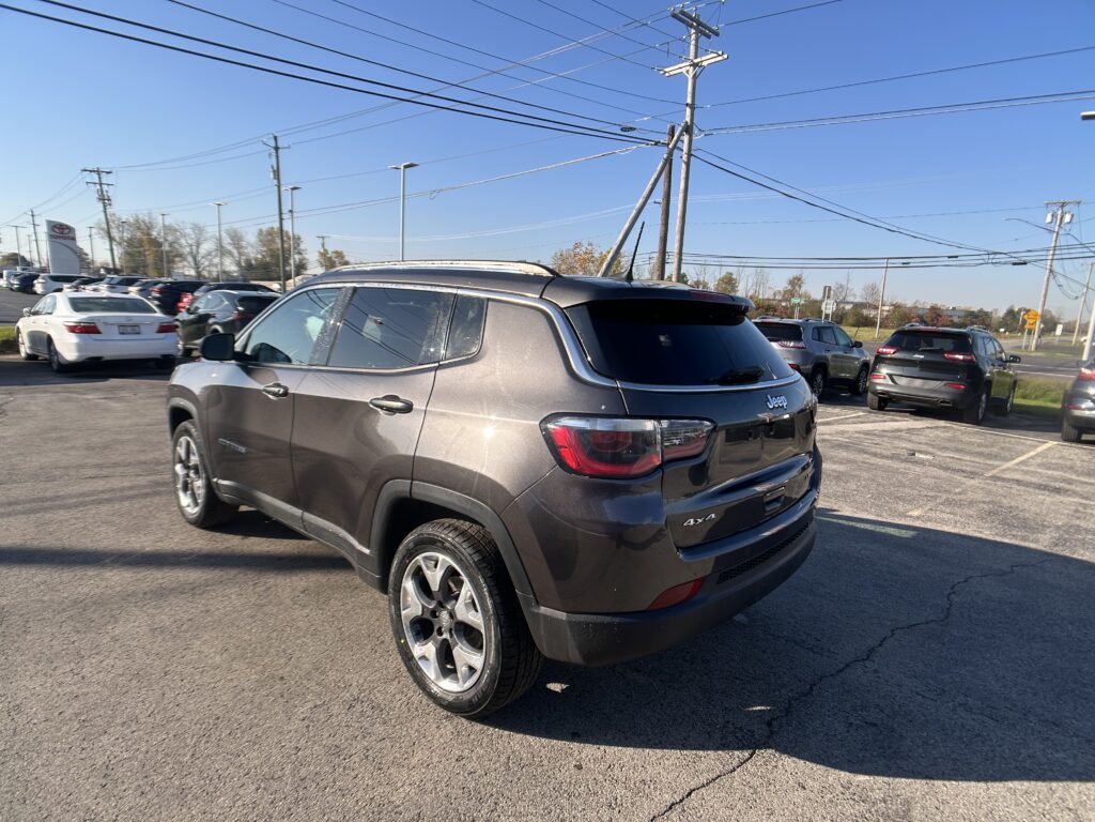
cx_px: 548
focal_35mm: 26
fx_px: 822
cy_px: 411
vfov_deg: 53.1
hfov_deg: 67.3
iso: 50
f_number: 1.5
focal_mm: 5.7
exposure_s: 1/2915
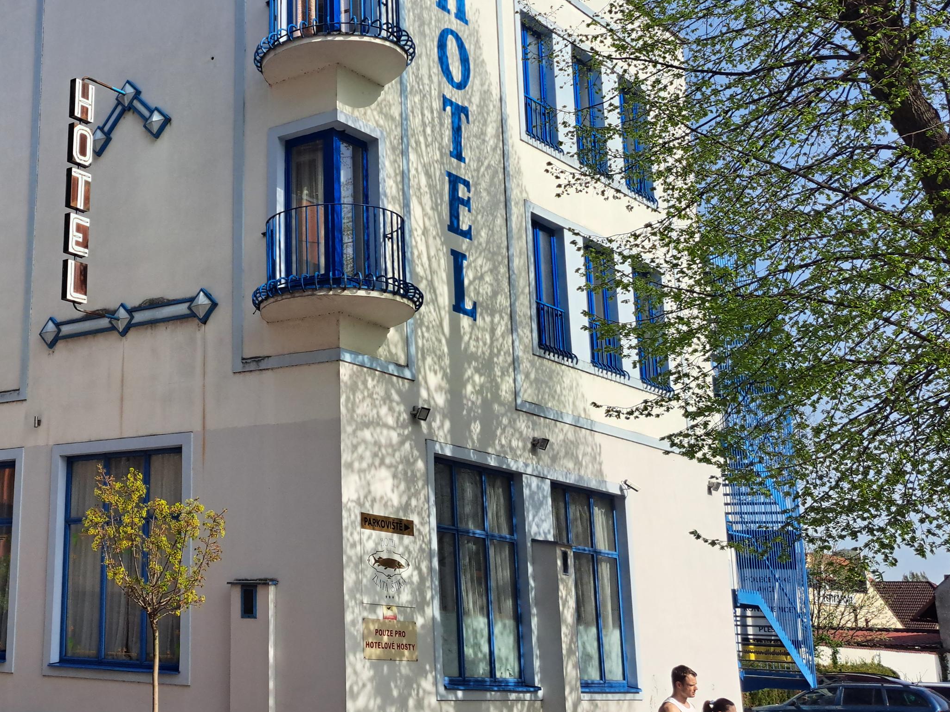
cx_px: 51
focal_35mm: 48
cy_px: 258
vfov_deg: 30.1
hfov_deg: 36.5
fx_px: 1317
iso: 50
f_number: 1.8
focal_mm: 5.23
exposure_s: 1/1585
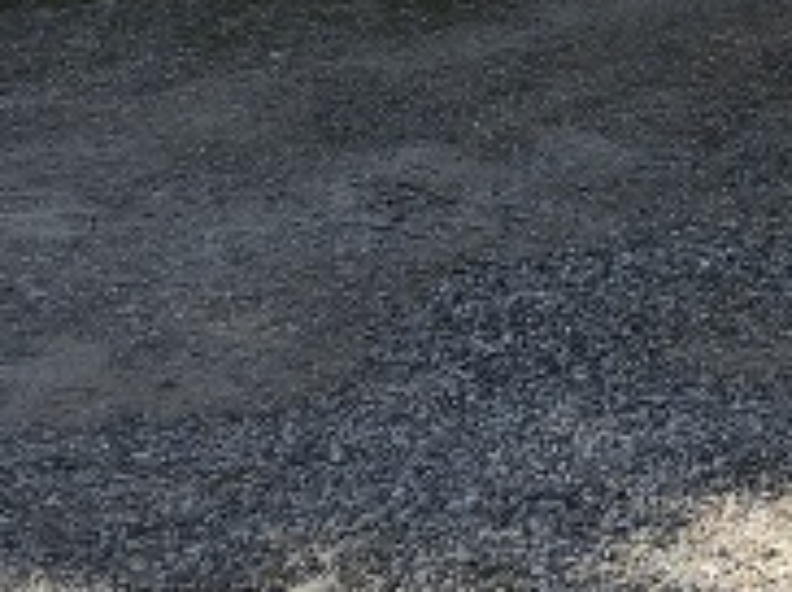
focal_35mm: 102
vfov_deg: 13.6
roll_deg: -1.4
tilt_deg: -2.6
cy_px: -292
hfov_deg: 18.9
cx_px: 753
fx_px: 2331
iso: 25
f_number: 2.2
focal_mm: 4.15
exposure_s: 1/1221
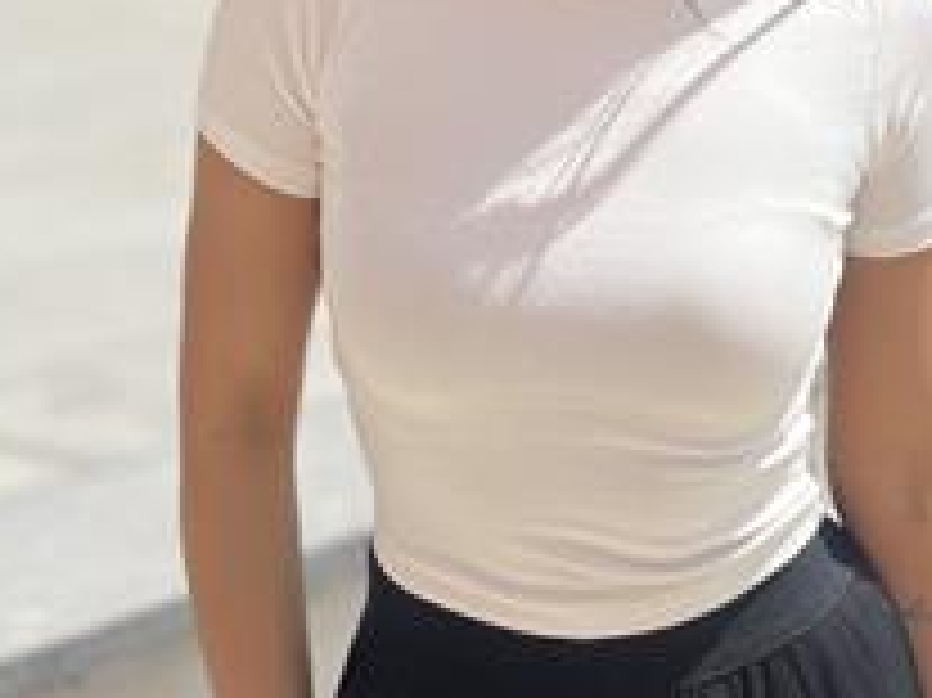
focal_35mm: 52
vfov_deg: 24.9
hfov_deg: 36.7
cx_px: 572
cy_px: -169
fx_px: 1399
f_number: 1.5
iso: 50
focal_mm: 5.7
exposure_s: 1/3257
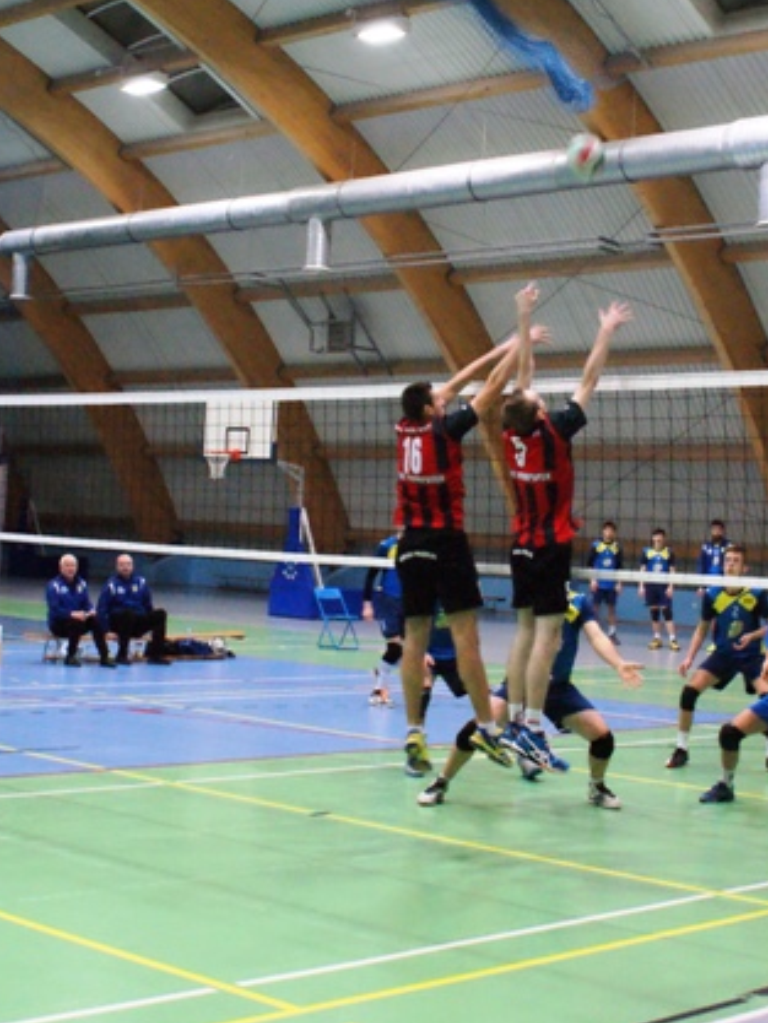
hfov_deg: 23.6
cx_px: 432
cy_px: 508
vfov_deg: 31.2
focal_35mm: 62
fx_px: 1833
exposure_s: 1/80
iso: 3200
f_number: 7.1
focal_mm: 28
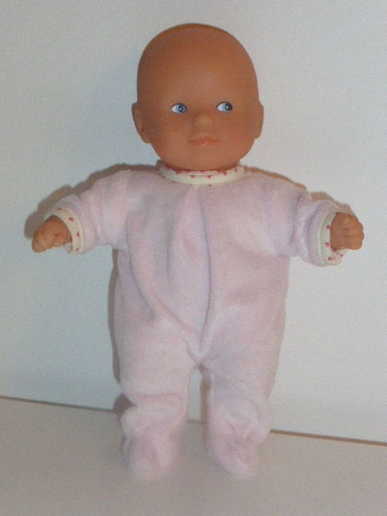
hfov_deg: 21.3
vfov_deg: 28.2
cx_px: 194
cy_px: 258
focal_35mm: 69
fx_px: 1028
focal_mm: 11.7
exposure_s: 1/60
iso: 640
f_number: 4.9
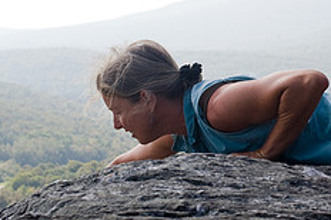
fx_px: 1148
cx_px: 280
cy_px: 13
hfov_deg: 16.3
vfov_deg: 10.9
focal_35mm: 125
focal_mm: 50
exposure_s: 1/800
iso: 400
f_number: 10
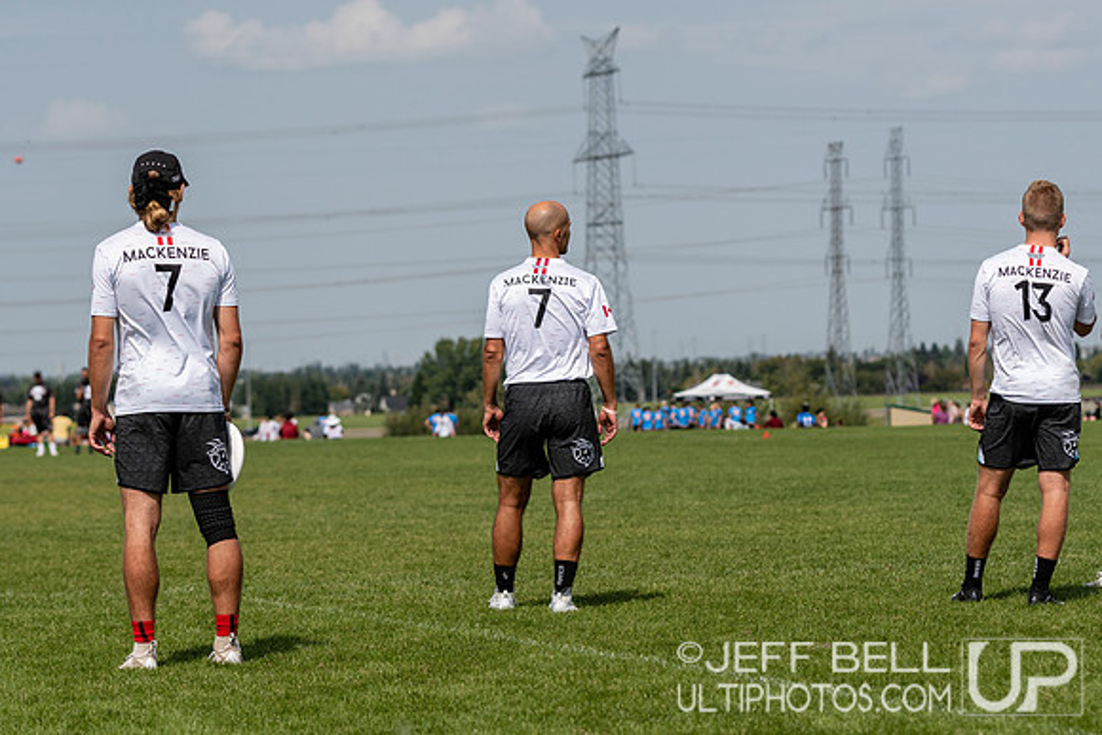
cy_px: 368
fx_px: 4363
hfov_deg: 14.4
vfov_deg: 9.6
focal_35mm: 142
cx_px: 551
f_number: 4
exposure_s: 1/2500
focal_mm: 95
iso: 200
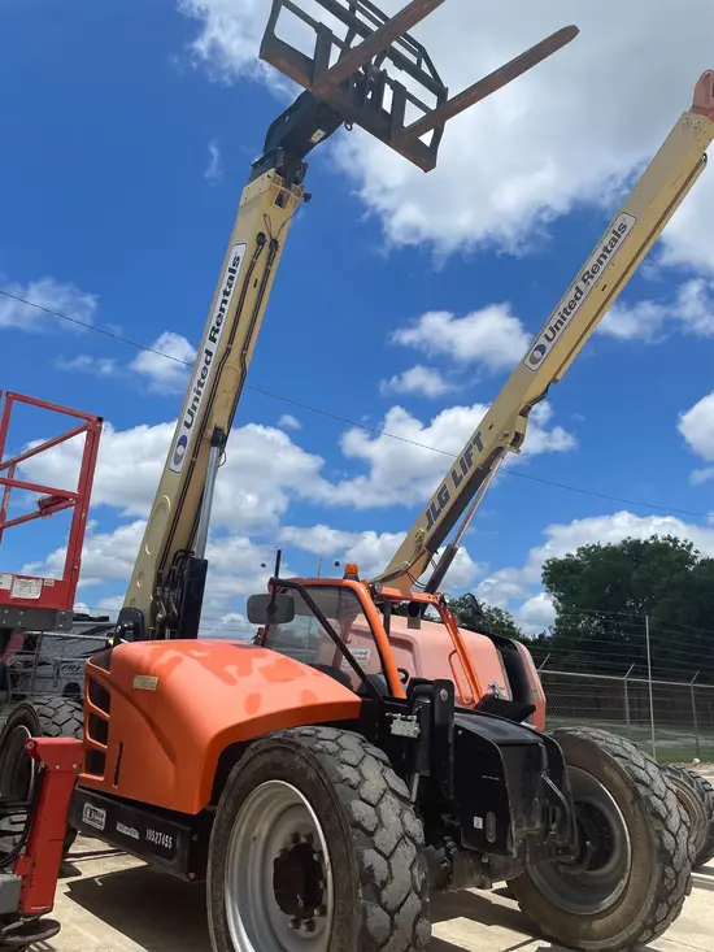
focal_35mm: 26
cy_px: 476
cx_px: 357
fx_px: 715
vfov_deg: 67.3
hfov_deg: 53.1
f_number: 1.6
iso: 32
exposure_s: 1/6135
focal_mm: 4.2
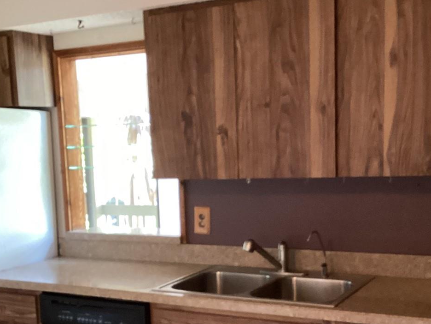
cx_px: 200
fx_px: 660
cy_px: 239
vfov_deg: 27.2
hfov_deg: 36.2
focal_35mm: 53
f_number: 2.4
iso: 250
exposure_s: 1/33
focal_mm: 3.3
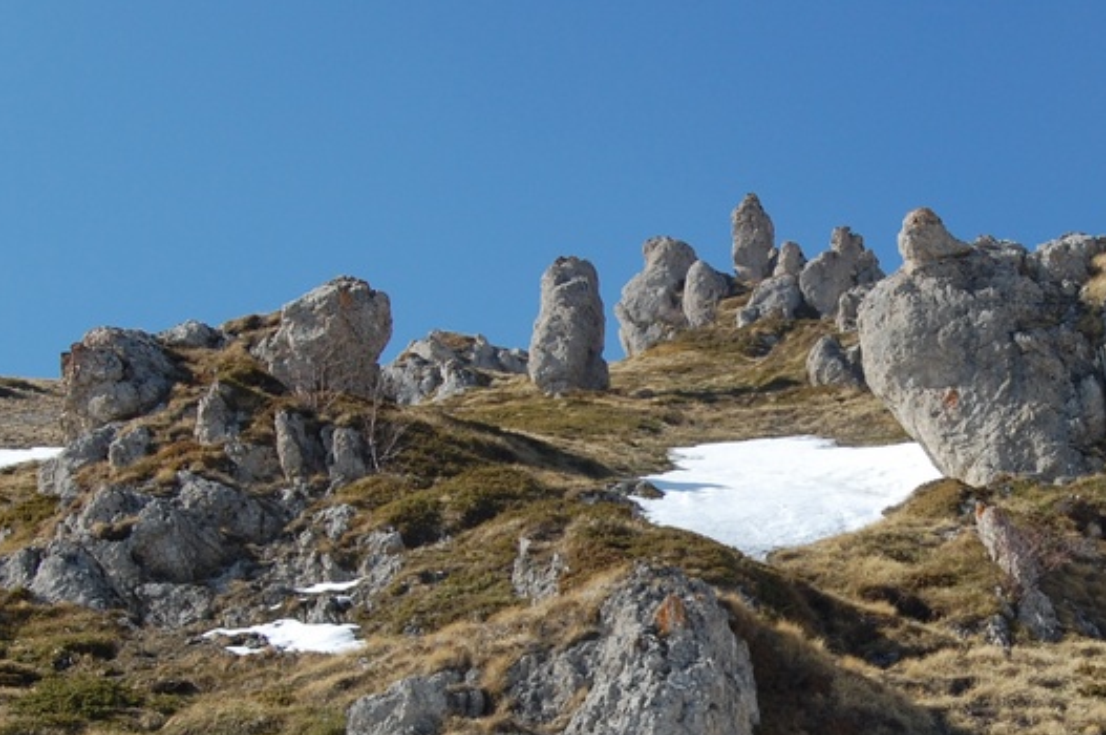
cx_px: 853
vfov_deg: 17.3
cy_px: 596
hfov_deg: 25.7
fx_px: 2393
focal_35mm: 78
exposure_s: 1/320
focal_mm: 26
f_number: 9
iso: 200
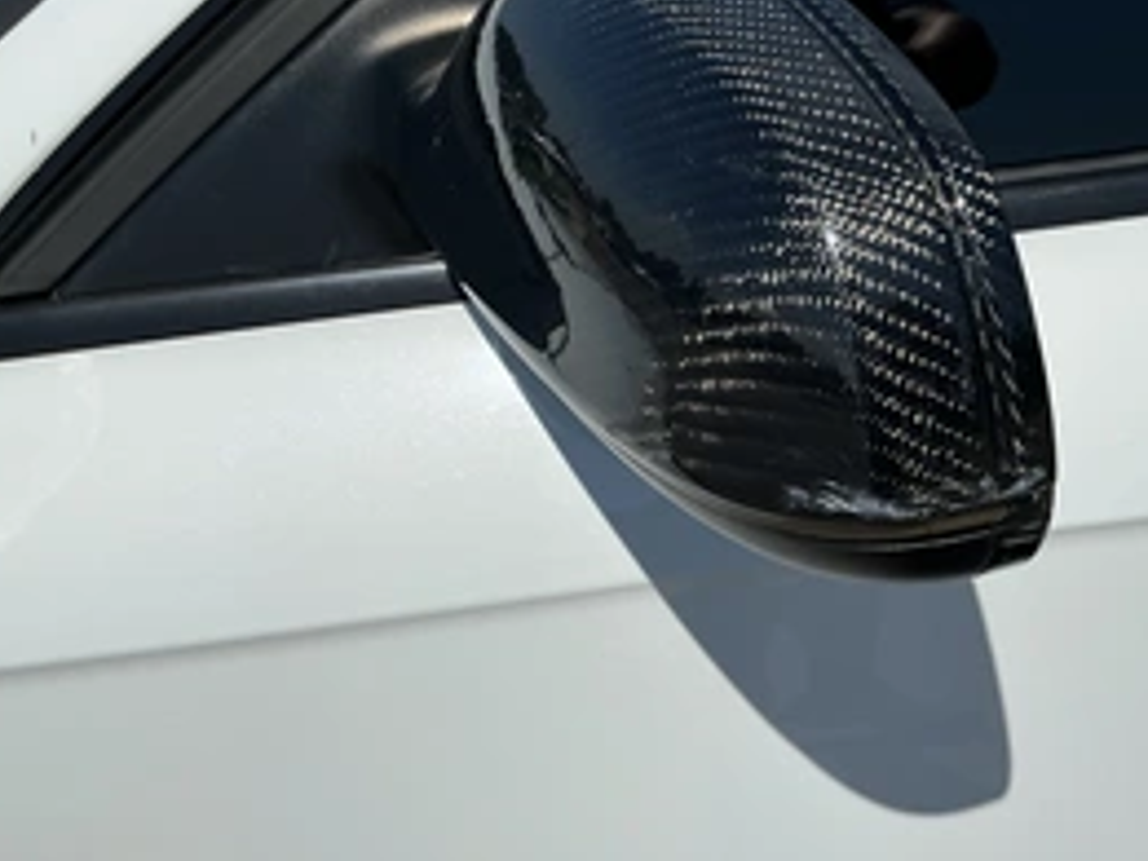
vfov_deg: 33.5
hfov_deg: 43.1
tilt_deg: -36.1
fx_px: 1426
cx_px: 782
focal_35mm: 43
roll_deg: +2.6
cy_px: 331
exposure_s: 1/5814
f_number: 1.8
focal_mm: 3
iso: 25
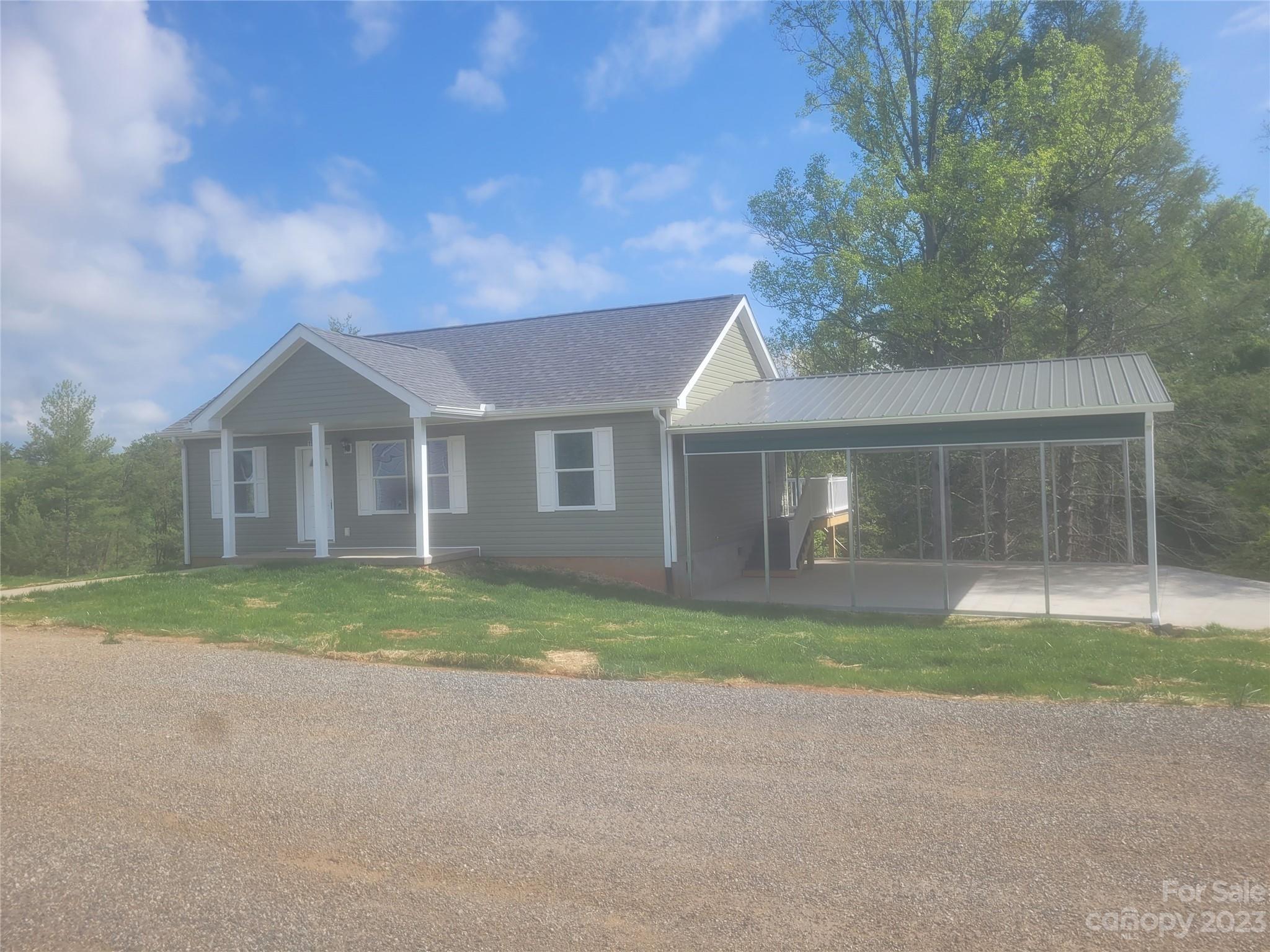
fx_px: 954
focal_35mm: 26
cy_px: 476
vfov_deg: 53.1
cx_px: 635
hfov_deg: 67.3
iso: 40
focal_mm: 5.4
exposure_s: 1/1889
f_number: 1.8
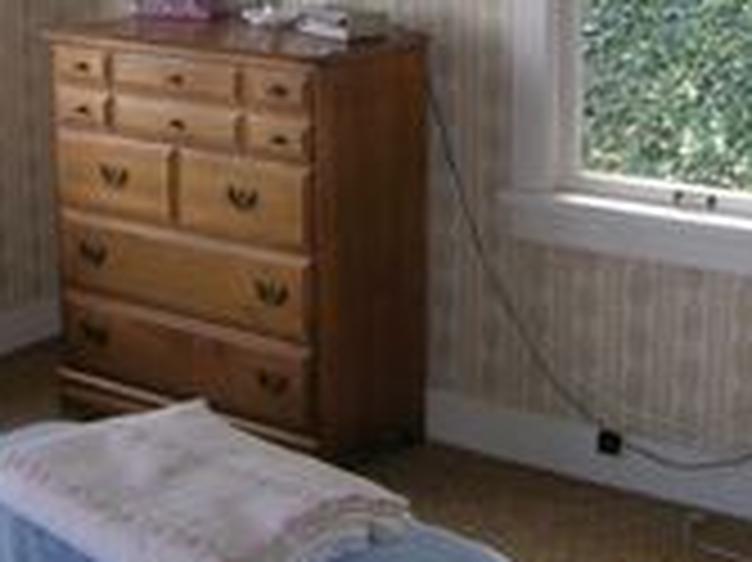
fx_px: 1628
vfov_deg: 19.2
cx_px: 230
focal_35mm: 75
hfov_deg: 25.8
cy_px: 27
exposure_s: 1/44.2
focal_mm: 5.7
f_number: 2.9
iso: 50
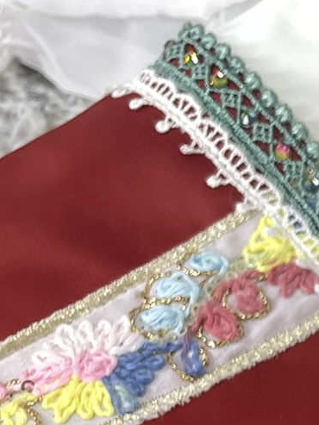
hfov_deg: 12.4
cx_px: 599
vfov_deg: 17.5
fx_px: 1326
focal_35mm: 108
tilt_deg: -52.7
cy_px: 481
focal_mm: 4.2
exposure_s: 1/100
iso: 80
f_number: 1.6
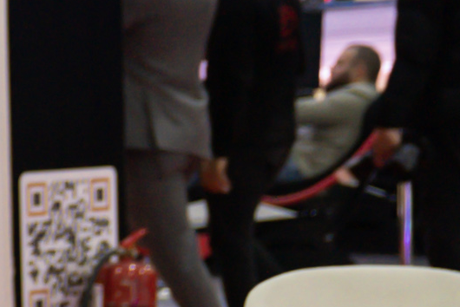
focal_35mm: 344
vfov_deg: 4.0
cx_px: -1331
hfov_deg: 5.3
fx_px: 4398
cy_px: 181
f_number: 2.8
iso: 1000
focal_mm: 43
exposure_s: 1/100
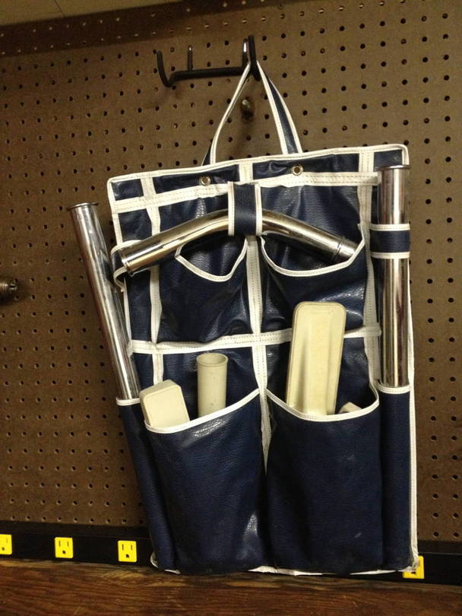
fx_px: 623
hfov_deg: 40.7
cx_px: 231
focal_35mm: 35
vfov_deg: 52.6
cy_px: 308
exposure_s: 1/17
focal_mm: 4.28
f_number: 2.4
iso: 400
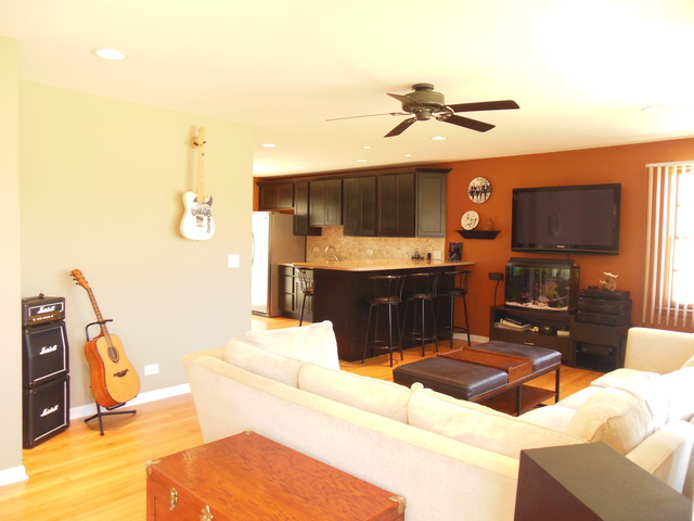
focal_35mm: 25
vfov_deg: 54.9
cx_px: 347
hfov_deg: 69.4
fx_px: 501
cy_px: 260
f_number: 3.2
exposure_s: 1/30
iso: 320
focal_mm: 4.5
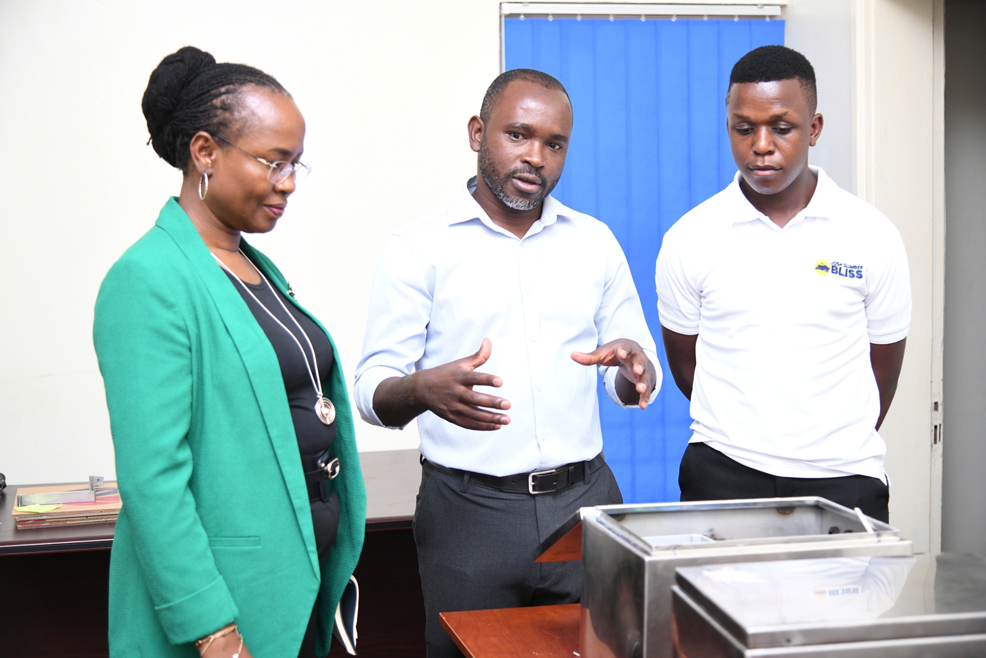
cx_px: 493
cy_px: 329
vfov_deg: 27.0
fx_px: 1369
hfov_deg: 39.6
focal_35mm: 50
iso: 1000
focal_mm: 50
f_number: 4
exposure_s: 1/200
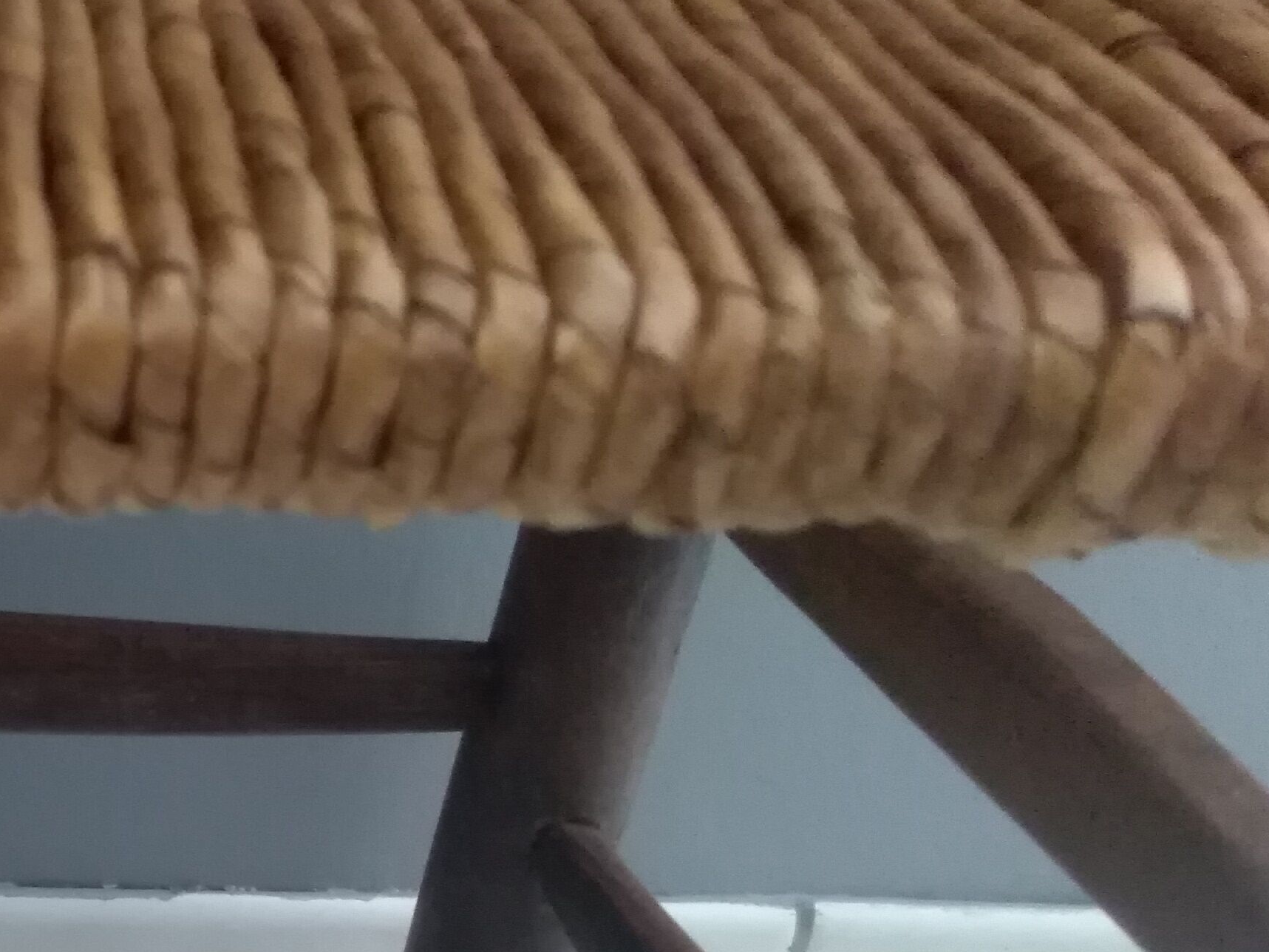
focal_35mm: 63
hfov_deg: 27.6
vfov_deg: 21.7
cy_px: 1113
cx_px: -192
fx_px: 2310
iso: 882
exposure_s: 1/33.3
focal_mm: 3.54
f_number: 2
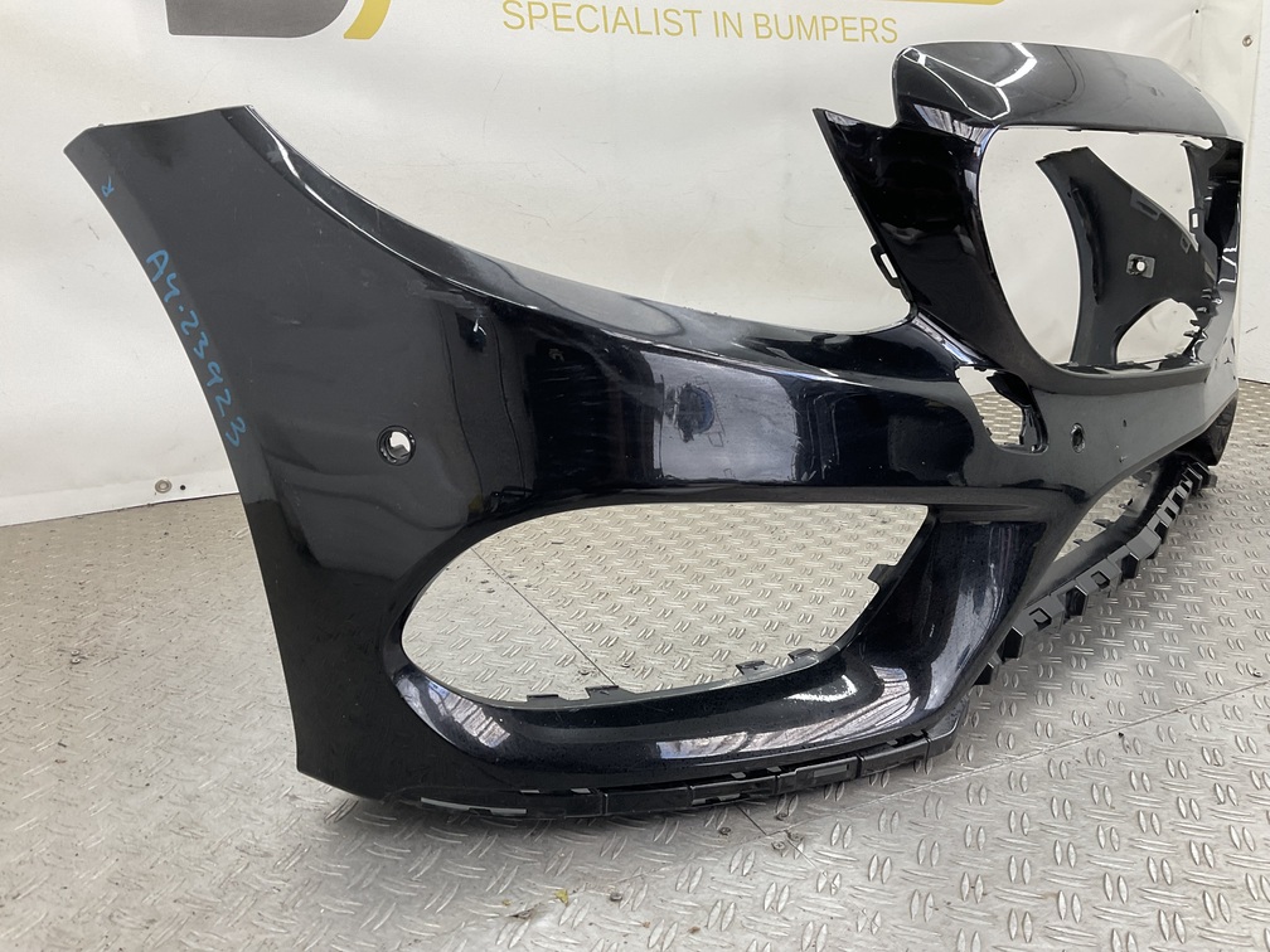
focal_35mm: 29
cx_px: 635
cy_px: 476
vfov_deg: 48.2
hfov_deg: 61.7
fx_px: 1064
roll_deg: -1.7
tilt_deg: -15.5
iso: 32
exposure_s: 1/120
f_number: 1.8
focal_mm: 3
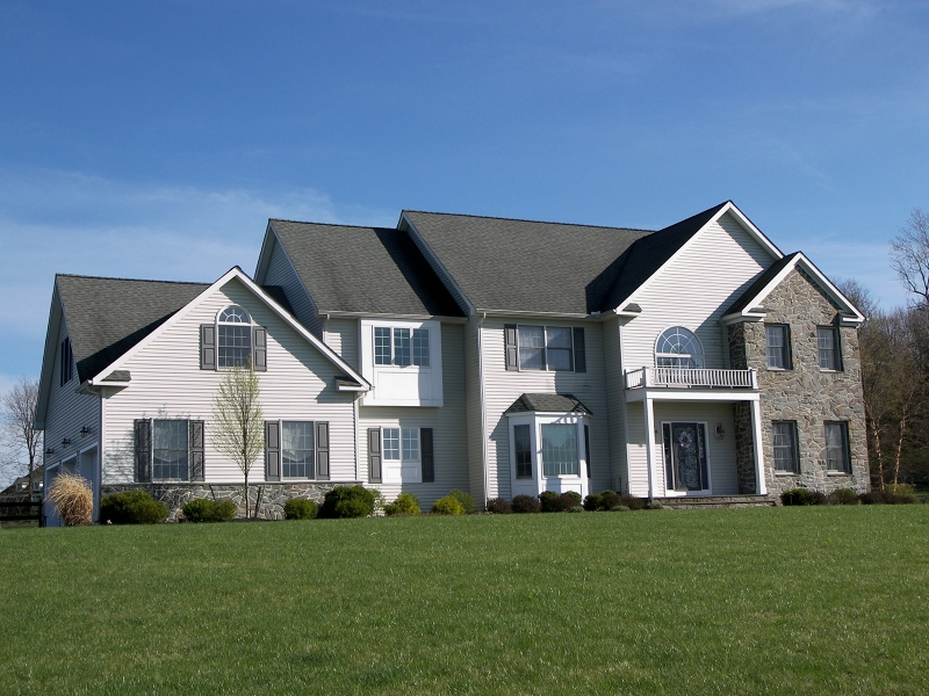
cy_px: 348
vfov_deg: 29.1
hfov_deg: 38.2
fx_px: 1342
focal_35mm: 50
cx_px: 464
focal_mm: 10.5
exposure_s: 1/640
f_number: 3.6
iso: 50
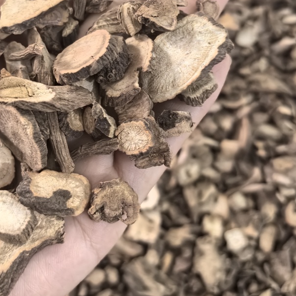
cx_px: 133
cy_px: 97
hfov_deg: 40.0
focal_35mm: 42
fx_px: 406
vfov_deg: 39.5
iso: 1000
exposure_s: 1/100
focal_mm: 6.35
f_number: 2
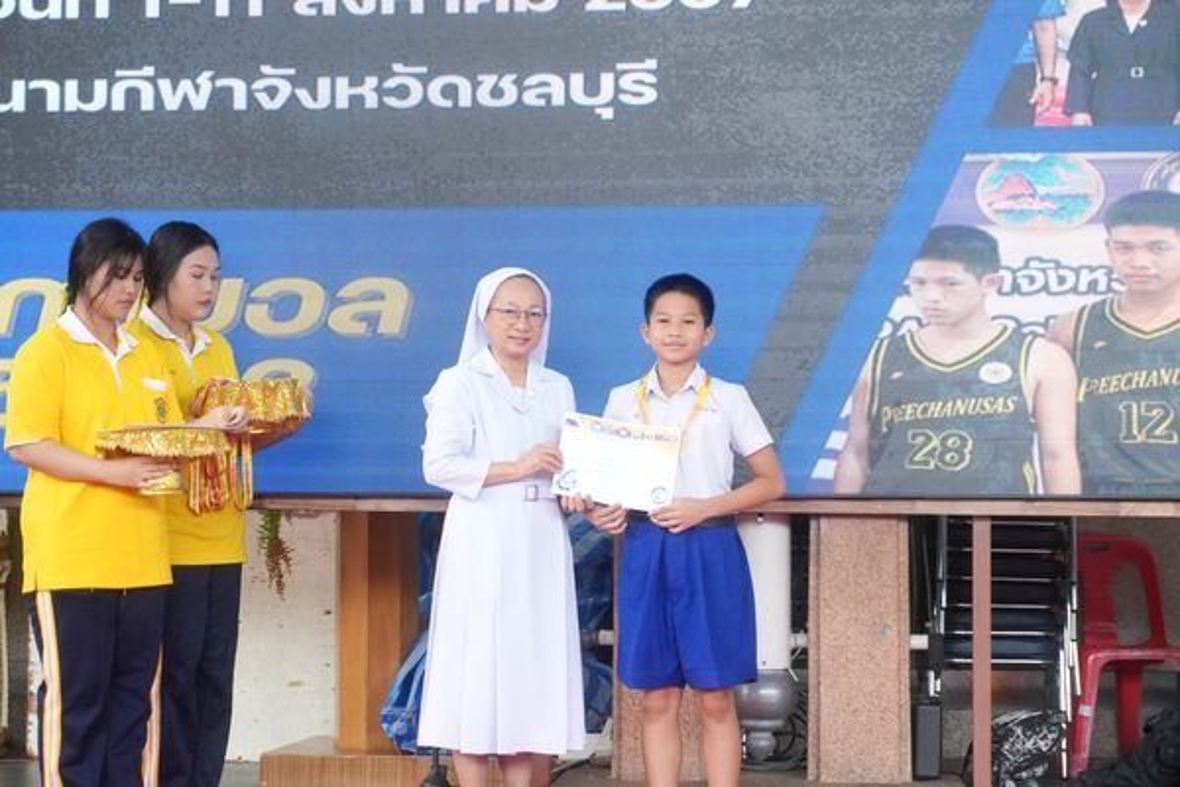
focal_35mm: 75
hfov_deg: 27.0
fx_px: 2458
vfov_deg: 18.2
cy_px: 394
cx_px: 590
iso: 1600
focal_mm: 50
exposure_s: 1/100
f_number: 5.6
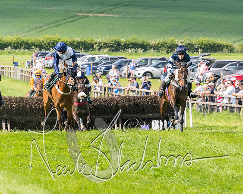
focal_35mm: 434
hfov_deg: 4.5
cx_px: 205
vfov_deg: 3.6
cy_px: 85
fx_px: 3118
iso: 400
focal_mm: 155
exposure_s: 1/2000
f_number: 5
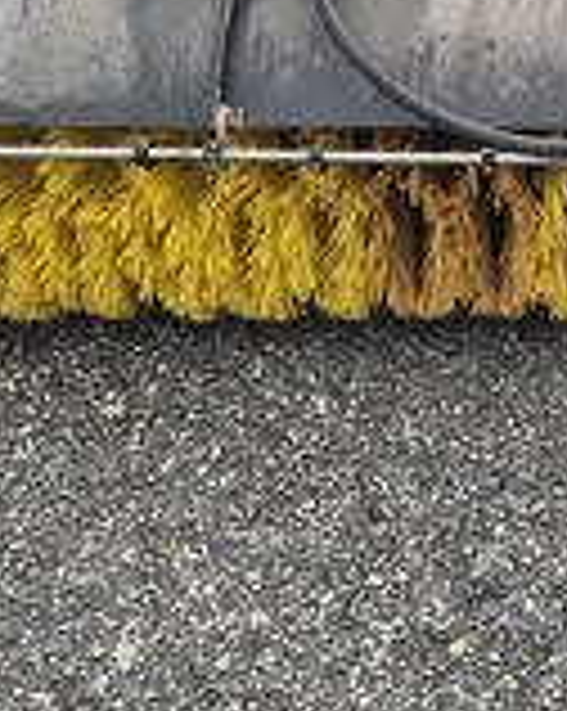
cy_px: 63
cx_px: 558
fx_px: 1198
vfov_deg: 31.4
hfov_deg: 25.4
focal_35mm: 57
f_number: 1.8
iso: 32
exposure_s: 1/180
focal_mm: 5.4
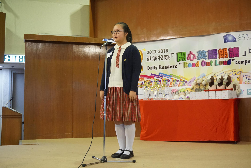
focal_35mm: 48
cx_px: 126
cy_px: 84
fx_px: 335
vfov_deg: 28.1
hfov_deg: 41.1
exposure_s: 1/60
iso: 2000
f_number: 5
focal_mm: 32
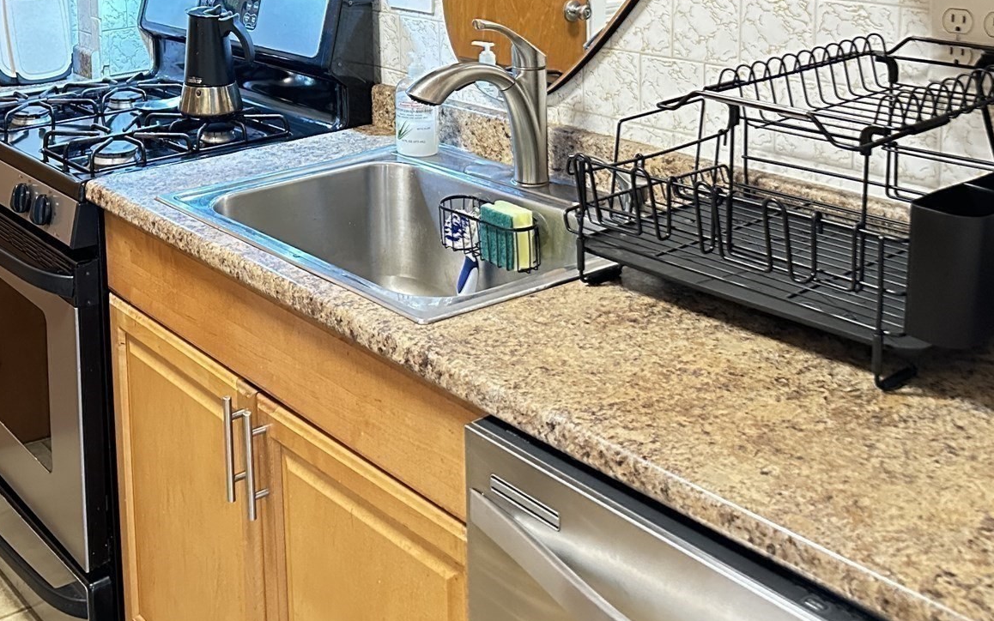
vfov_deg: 26.9
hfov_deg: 42.5
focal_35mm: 45
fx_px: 1219
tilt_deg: -7.5
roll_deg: +1.2
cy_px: -13
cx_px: 211
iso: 1000
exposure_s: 1/40
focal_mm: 6.86
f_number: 1.78
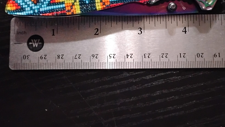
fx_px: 239
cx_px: 121
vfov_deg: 28.9
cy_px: 20
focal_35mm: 40
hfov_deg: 50.4
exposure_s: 1/17
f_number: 1.8
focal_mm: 4.26
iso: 6720
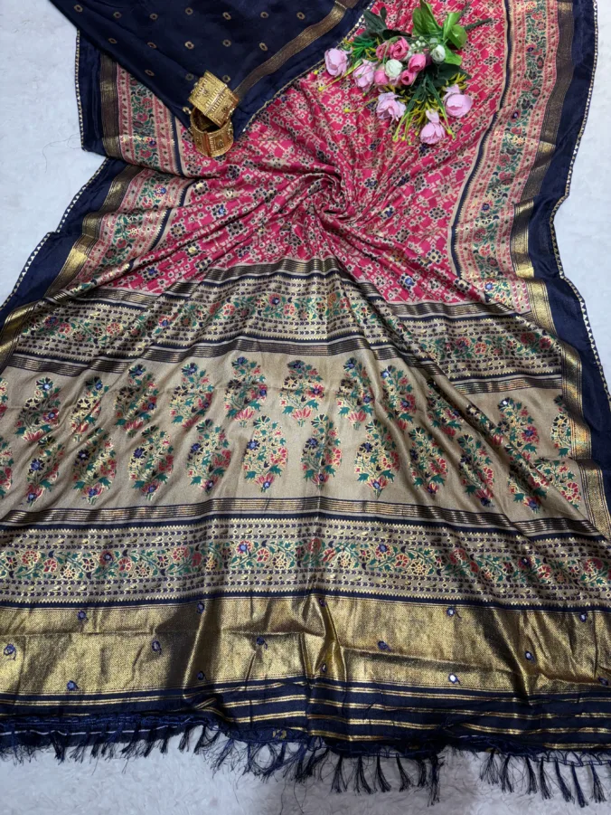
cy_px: 408
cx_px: 306
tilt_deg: -70.3
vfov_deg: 67.3
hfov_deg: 53.1
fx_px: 612
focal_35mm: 26
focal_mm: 5.96
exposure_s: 1/100
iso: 32
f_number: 1.6
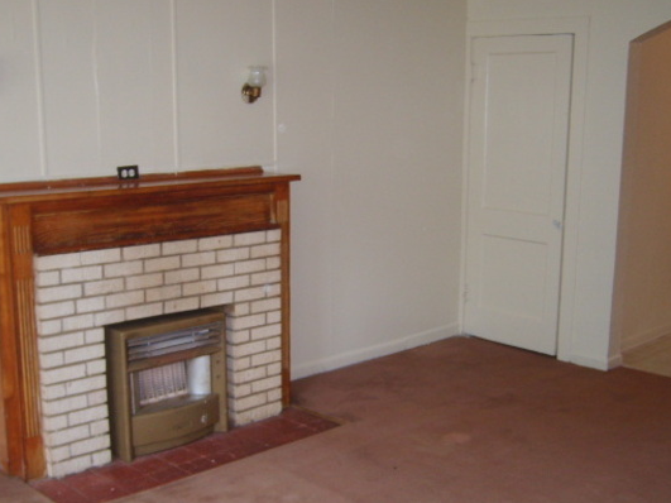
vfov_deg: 32.8
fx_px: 853
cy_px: 288
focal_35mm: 44
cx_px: 317
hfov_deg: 42.9
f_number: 2.8
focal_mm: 5.8
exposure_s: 1/45
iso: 100
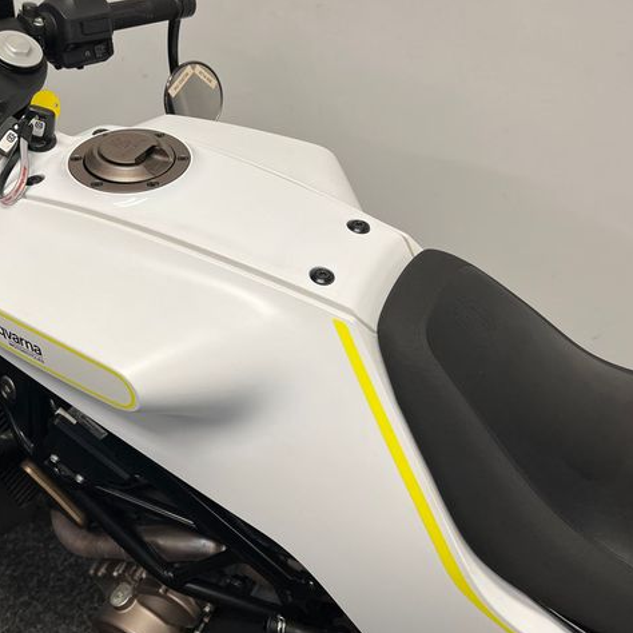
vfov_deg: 52.5
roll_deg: -2.1
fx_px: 641
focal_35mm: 31
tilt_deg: -43.0
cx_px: 210
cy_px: 318
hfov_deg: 51.5
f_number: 1.6
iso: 80
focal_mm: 5.1
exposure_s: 1/100
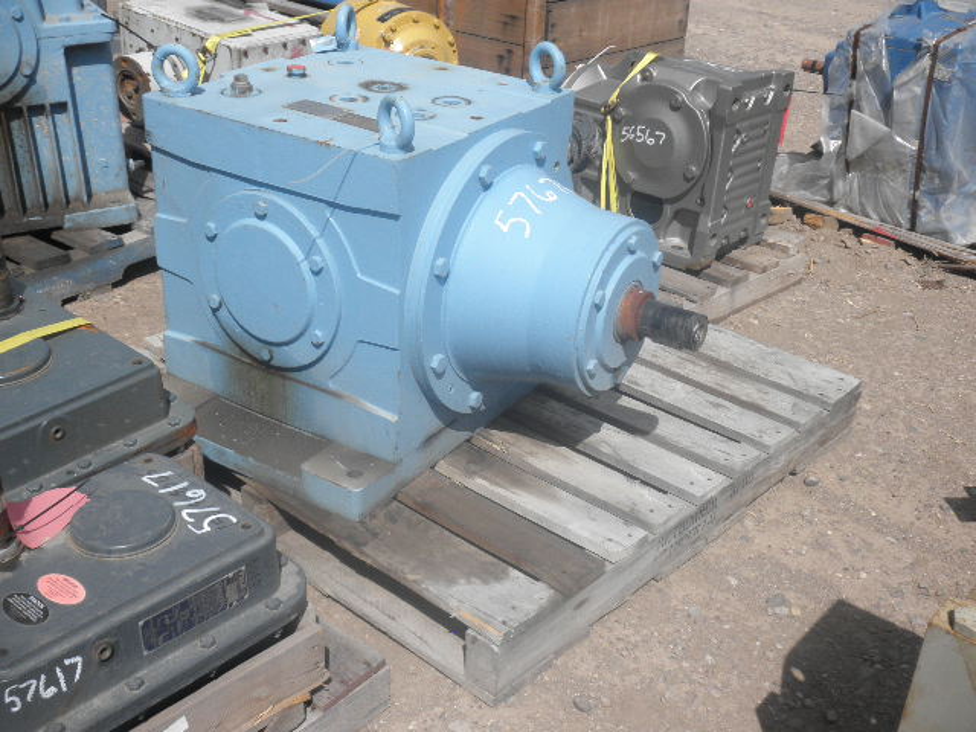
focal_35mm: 44
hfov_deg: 42.9
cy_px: 366
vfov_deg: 32.9
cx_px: 488
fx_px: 1241
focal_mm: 7.9
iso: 64
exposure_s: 1/125
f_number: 9.6
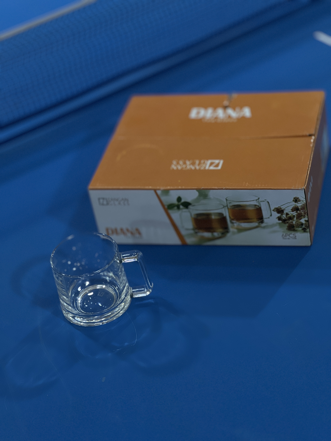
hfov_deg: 19.1
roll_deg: +12.5
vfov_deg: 25.3
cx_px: 166
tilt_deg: -36.2
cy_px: 220
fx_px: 982
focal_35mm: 77
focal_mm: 9
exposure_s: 1/40
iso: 250
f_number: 2.8
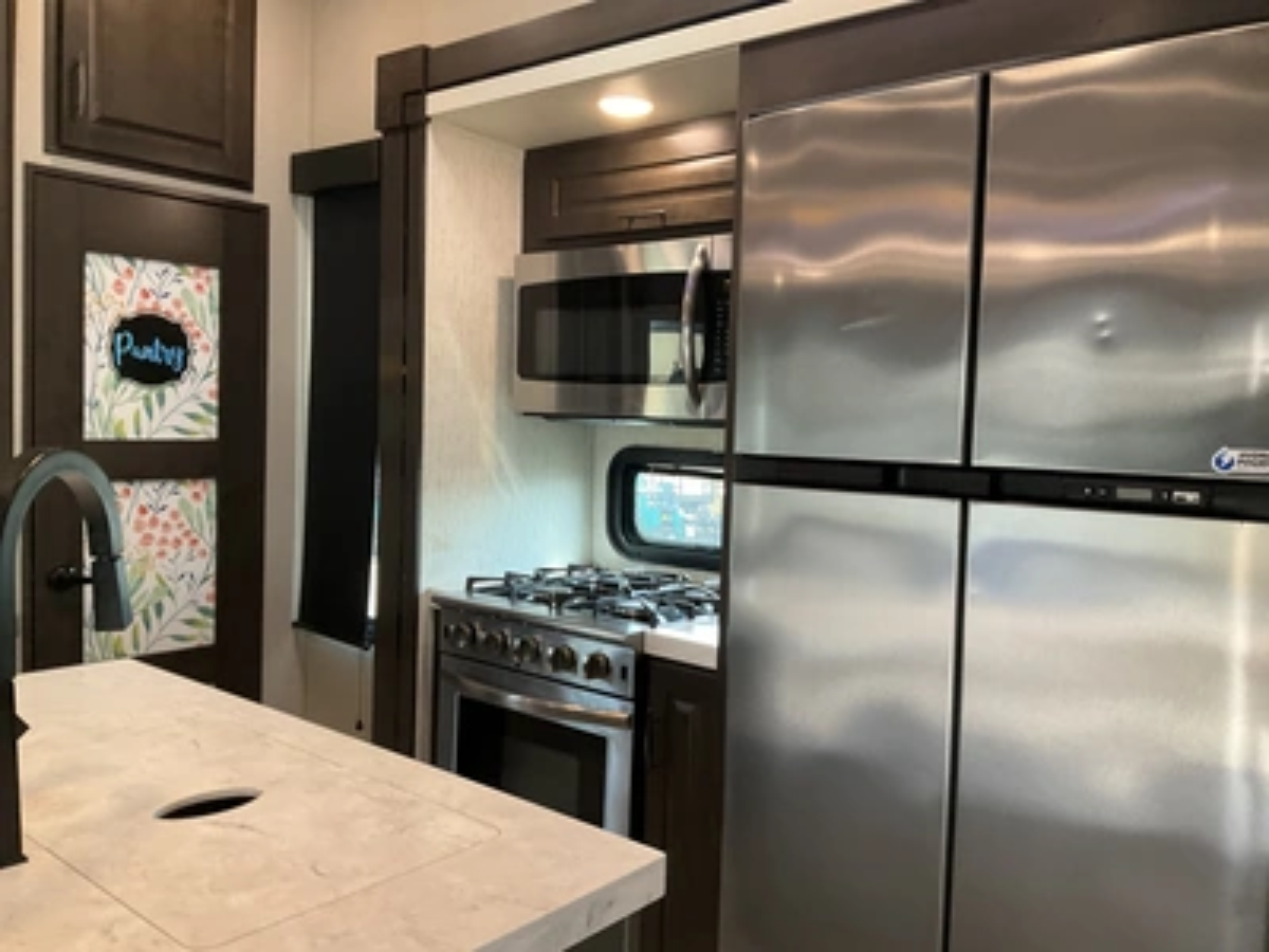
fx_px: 1063
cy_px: 476
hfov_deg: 61.7
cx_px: 634
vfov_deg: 48.2
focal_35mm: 29
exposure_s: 1/60
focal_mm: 3
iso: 125
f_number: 1.8
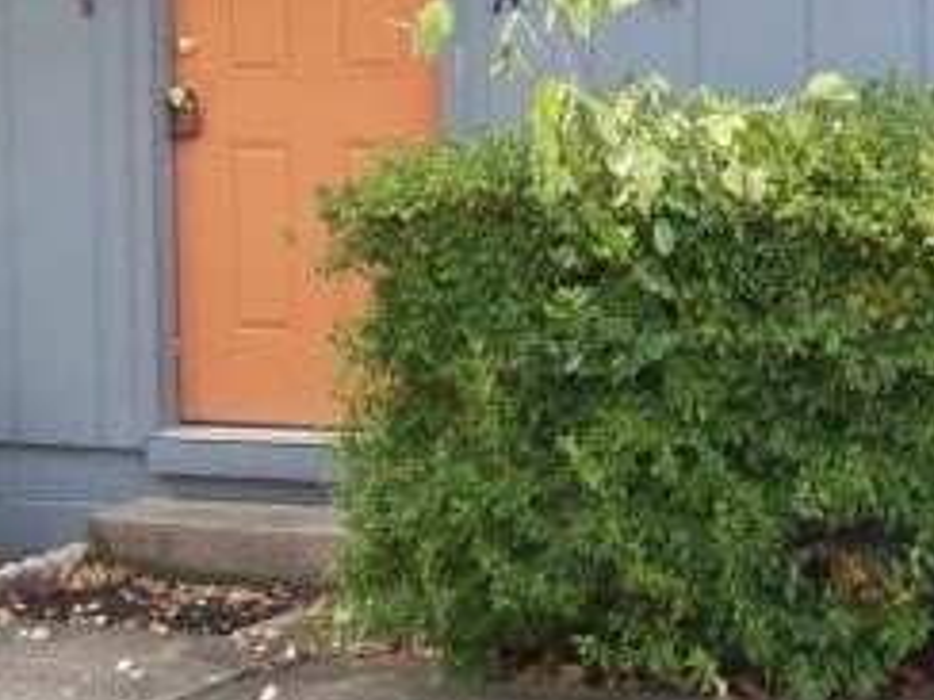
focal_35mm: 118
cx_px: 886
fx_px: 3184
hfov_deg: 16.4
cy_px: -84
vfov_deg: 12.3
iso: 80
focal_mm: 6
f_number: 2.7
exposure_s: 1/150
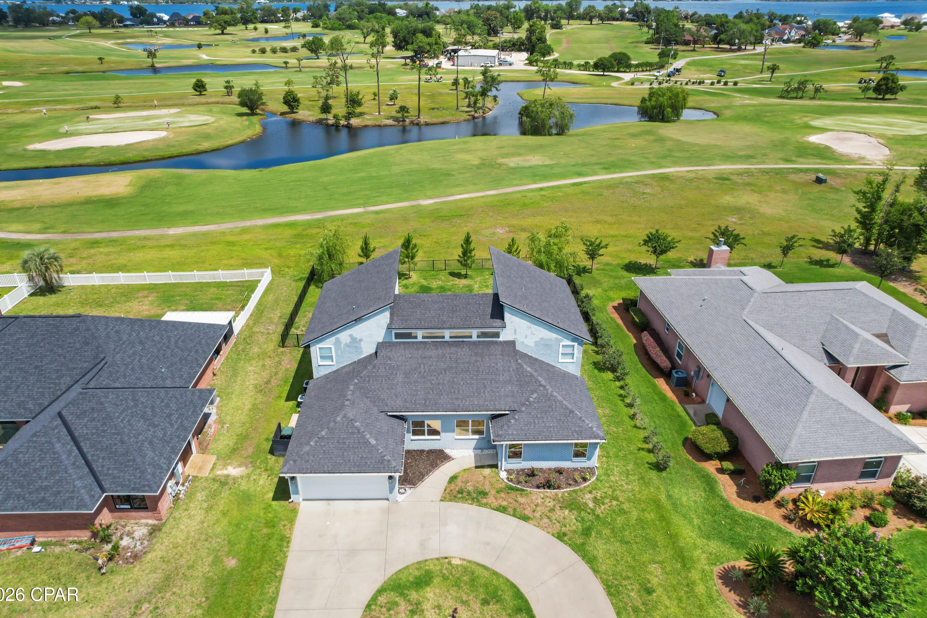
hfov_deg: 76.1
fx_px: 592
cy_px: 301
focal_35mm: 23
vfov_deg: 55.1
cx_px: 454
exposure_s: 1/1250
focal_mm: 8.38
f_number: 2.8
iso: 100
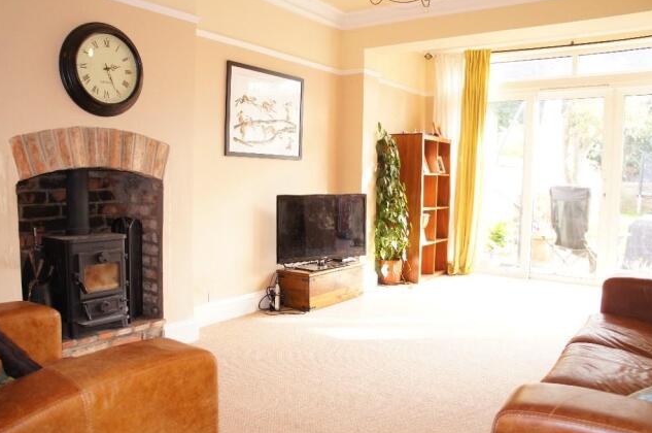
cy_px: 222
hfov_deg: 65.5
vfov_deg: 46.3
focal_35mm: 28
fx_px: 506
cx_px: 317
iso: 800
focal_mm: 18
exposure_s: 1/125
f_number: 3.5
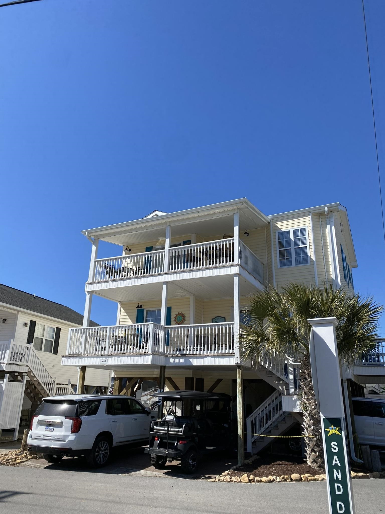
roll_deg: -2.6
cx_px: 192
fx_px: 386
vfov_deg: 67.3
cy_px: 257
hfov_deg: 53.1
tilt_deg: +18.7
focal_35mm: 26
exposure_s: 1/2967
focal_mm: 4.25
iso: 32
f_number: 1.8
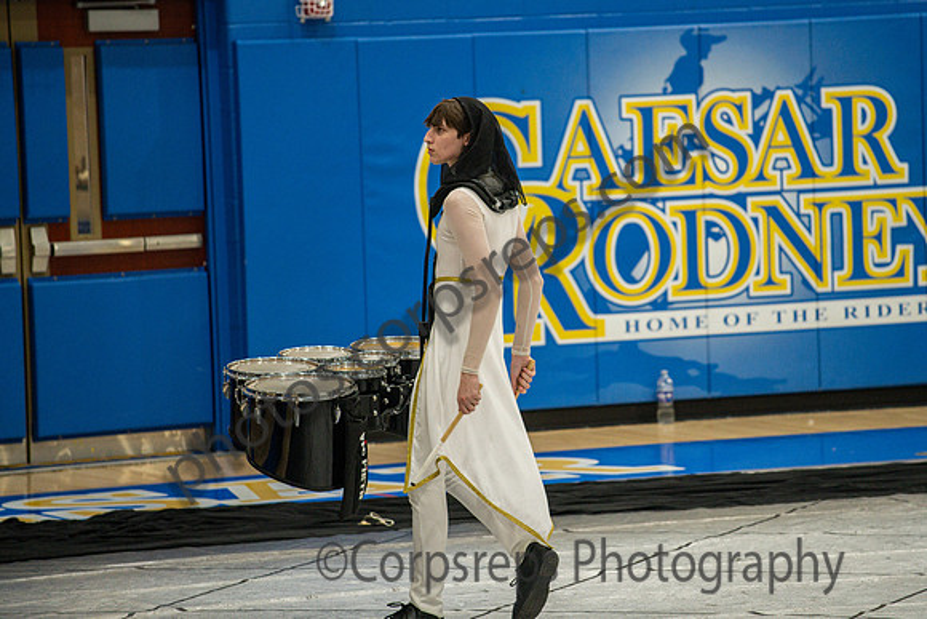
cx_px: 528
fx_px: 5863
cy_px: 267
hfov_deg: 9.0
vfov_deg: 6.0
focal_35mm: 228
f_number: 4
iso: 3600
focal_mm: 200
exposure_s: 1/500
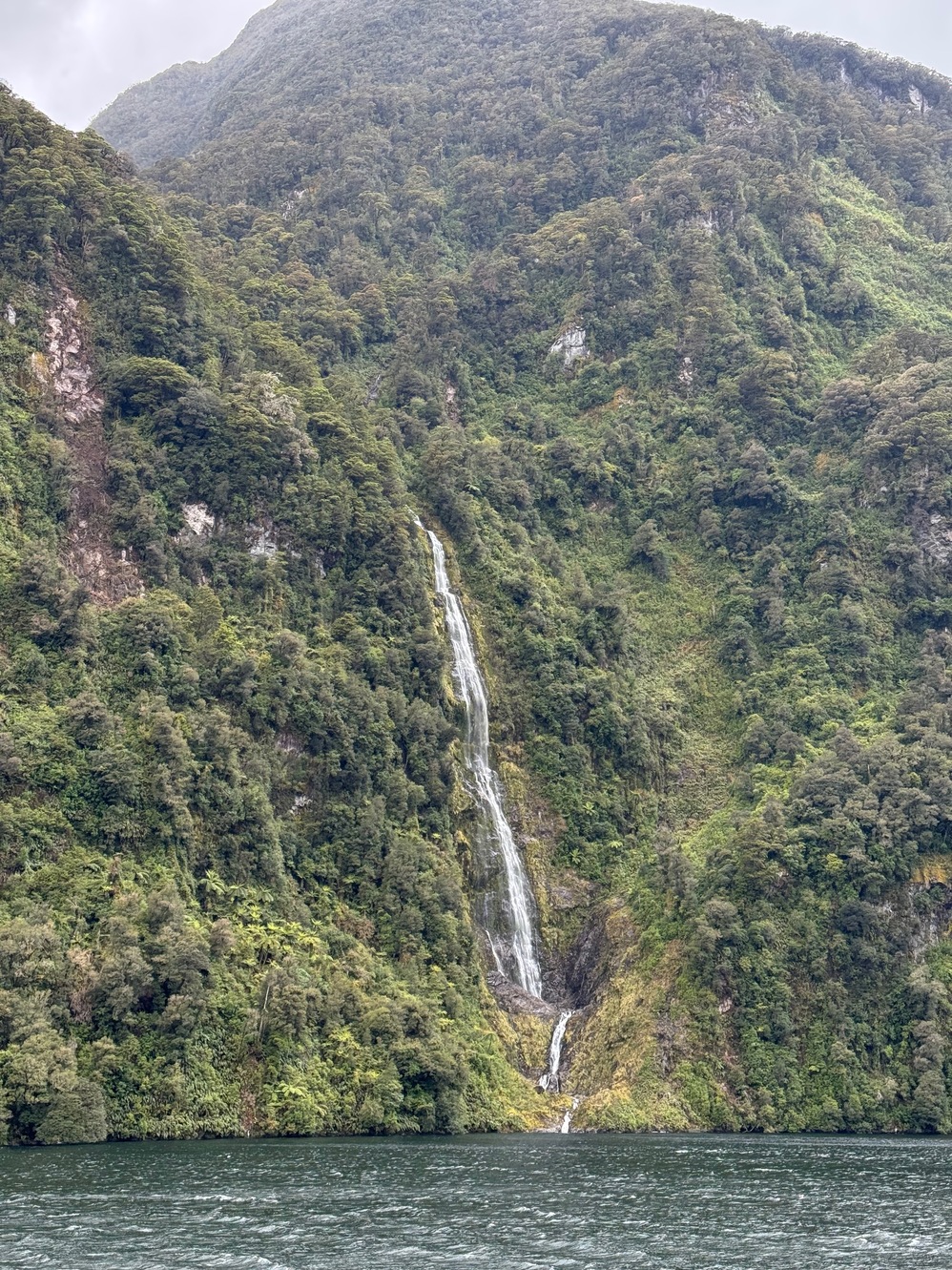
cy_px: 635
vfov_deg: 39.7
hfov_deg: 30.3
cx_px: 476
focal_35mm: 48
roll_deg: +1.0
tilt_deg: +15.6
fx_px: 1760
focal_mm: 6.76
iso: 64
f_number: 1.78
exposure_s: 1/558
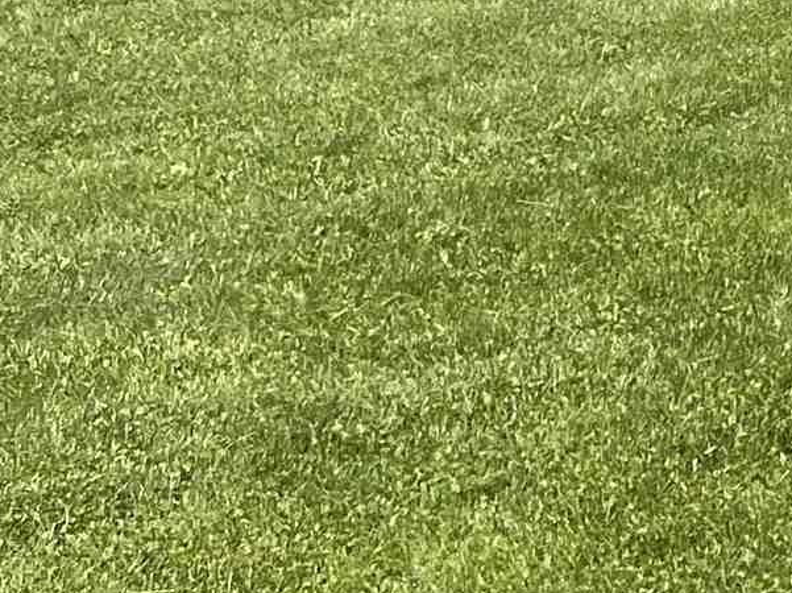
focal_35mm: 133
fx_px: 3041
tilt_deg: +2.5
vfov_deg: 10.2
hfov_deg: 13.4
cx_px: 1402
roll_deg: -0.8
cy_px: -656
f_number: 1.5
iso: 50
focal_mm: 5.7
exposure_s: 1/2695
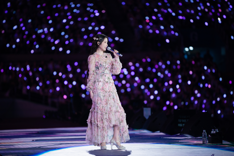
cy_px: 78
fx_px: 1287
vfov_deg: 6.9
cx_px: 117
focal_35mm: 198
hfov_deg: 10.4
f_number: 2.8
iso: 1600
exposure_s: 1/800
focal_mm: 198
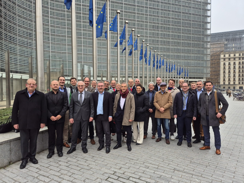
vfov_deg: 58.9
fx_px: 162
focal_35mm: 23
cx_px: 122
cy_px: 92
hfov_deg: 73.9
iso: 25
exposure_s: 1/194
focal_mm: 5.4
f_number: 1.8
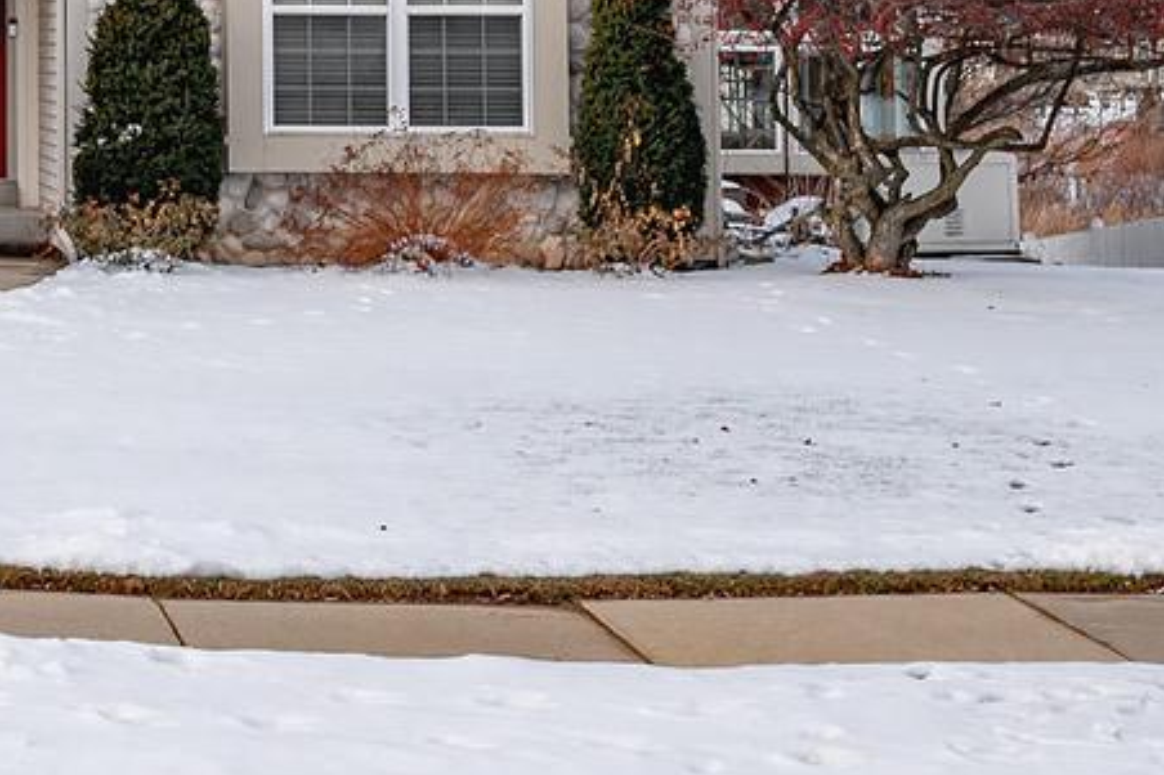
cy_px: -197
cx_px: -397
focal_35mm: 85
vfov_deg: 15.4
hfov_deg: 21.4
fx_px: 2747
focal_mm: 30
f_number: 8
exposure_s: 1/250
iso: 100
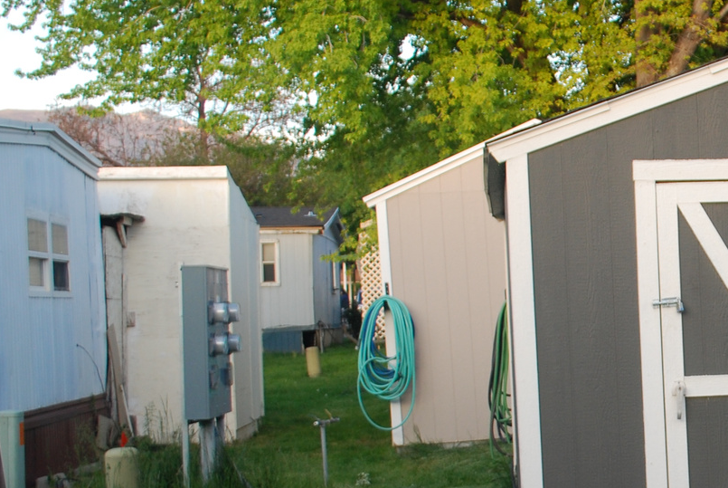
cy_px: 298
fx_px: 1701
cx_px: 873
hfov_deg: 22.3
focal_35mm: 84
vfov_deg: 16.3
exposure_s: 1/80
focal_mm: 22
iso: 200
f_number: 4.5
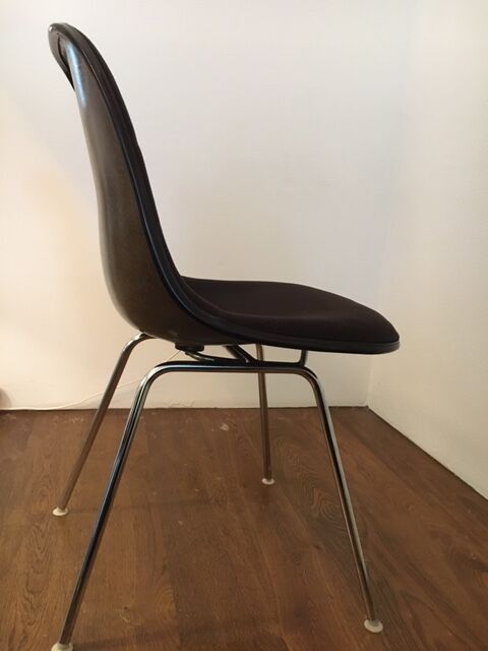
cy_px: 326
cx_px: 244
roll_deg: -3.8
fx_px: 545
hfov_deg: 48.2
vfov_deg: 61.7
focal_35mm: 29
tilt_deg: -11.5
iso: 250
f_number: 2.2
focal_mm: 4.15
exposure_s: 1/17
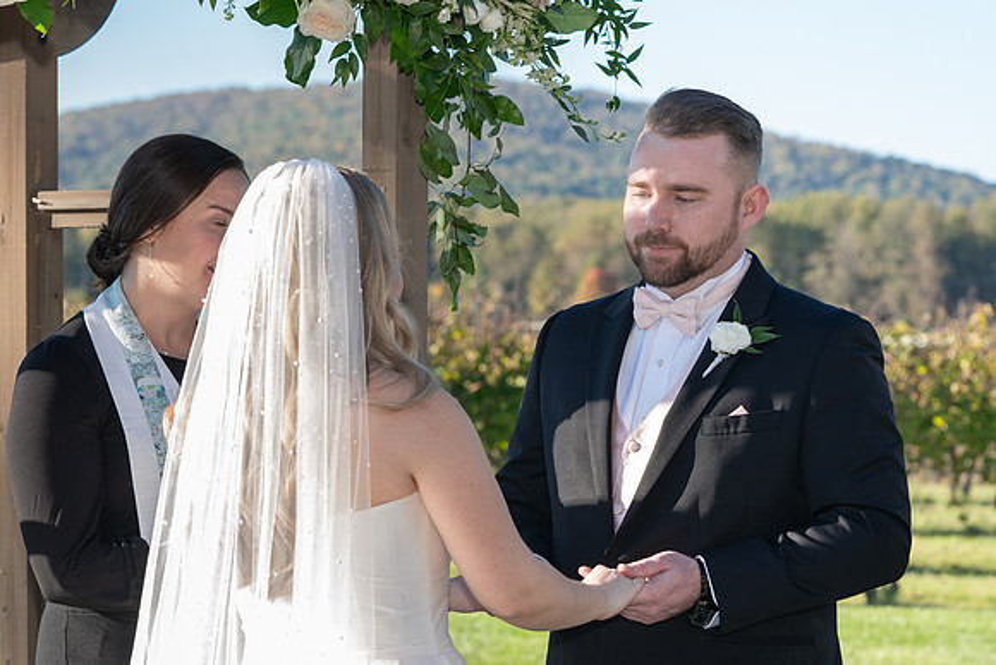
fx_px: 3282
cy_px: 401
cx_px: 548
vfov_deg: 11.6
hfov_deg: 17.3
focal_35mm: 119
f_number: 5.6
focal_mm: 83
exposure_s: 1/200
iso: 250
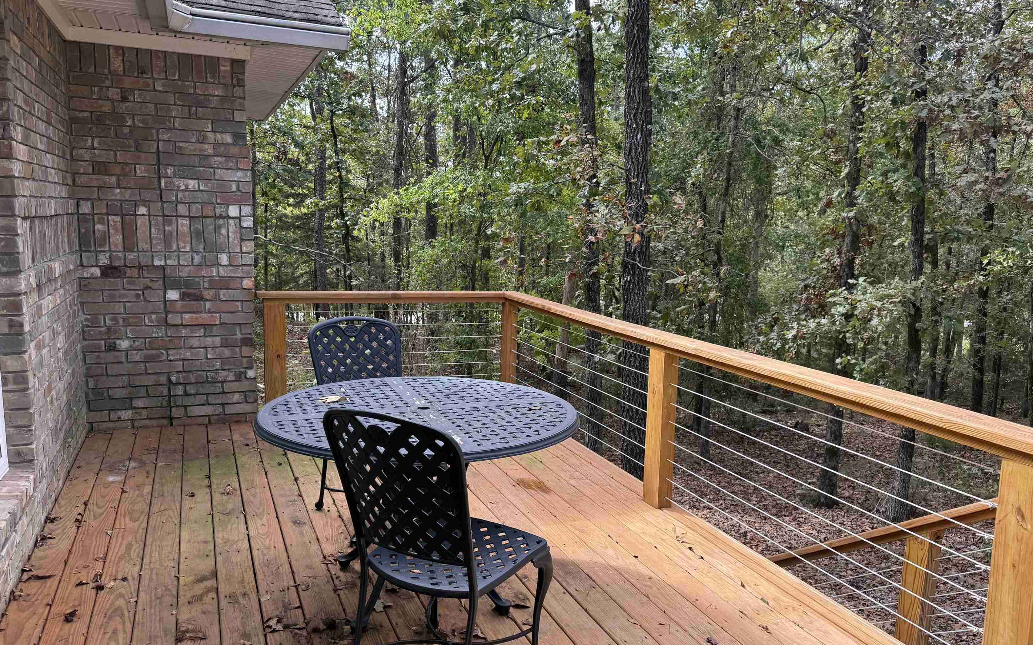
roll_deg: -1.6
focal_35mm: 27
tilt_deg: -9.0
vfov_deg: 46.0
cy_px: 338
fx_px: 760
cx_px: 545
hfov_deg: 68.3
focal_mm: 6.76
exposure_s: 1/461
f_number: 1.78
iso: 80
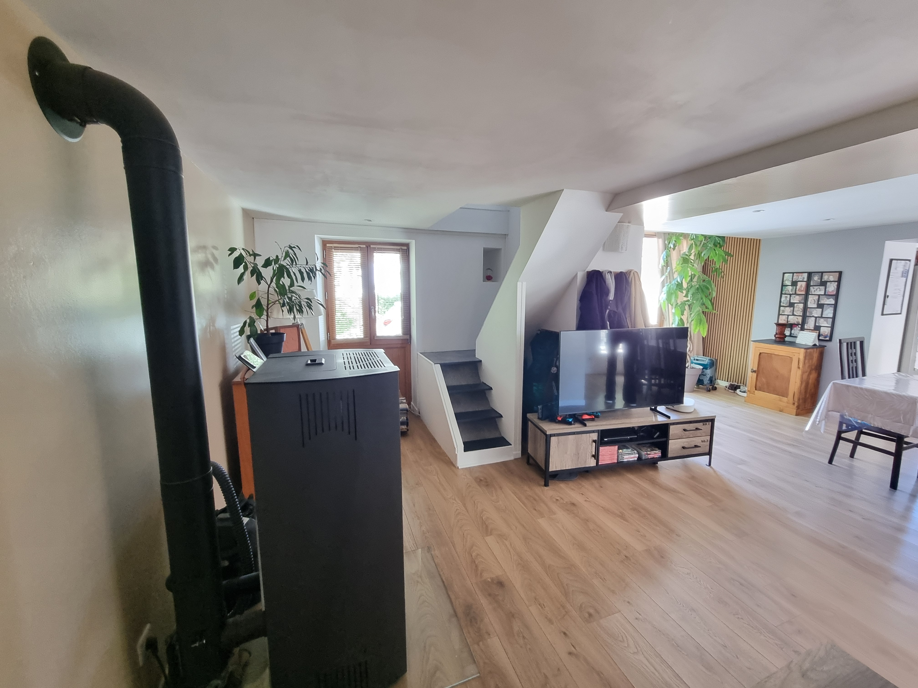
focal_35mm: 13
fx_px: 345
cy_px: 344
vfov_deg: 89.9
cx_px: 459
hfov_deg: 106.2
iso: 640
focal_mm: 2.2
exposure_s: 1/25
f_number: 2.2
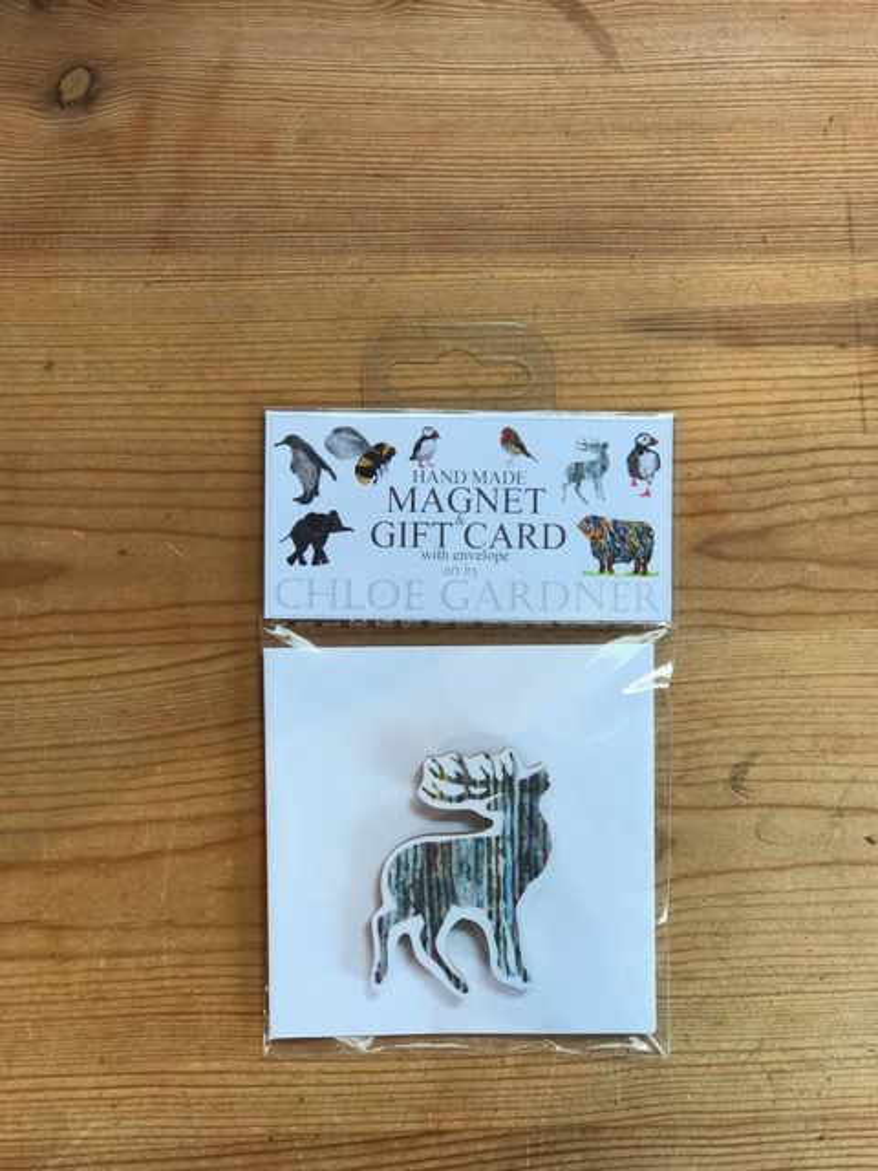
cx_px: 439
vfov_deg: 33.8
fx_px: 1928
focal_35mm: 57
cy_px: 586
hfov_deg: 25.7
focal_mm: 6.6
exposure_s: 1/50
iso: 80
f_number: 2.8
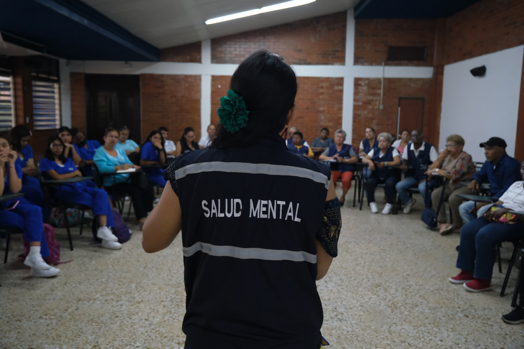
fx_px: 422
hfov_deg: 63.7
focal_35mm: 29
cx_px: 262
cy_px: 174
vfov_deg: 45.0
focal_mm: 19.2
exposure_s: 1/100
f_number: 4
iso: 4000
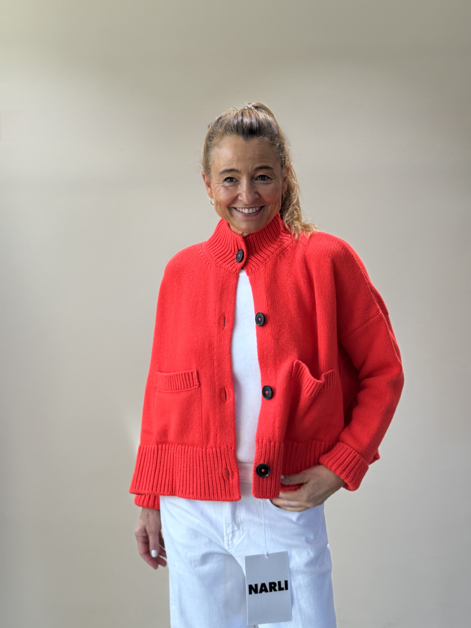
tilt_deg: -5.5
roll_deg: -0.2
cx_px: 236
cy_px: 314
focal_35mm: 48
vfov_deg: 39.7
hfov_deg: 30.3
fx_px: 871
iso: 64
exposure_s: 1/170
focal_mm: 6.76
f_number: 1.78
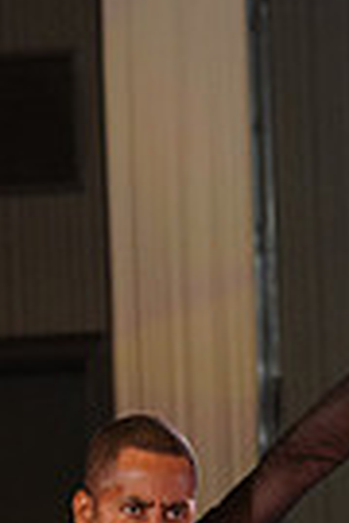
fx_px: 6558
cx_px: -157
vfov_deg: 4.5
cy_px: 845
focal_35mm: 451
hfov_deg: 3.0
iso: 1600
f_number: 5
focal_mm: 105
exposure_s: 1/160
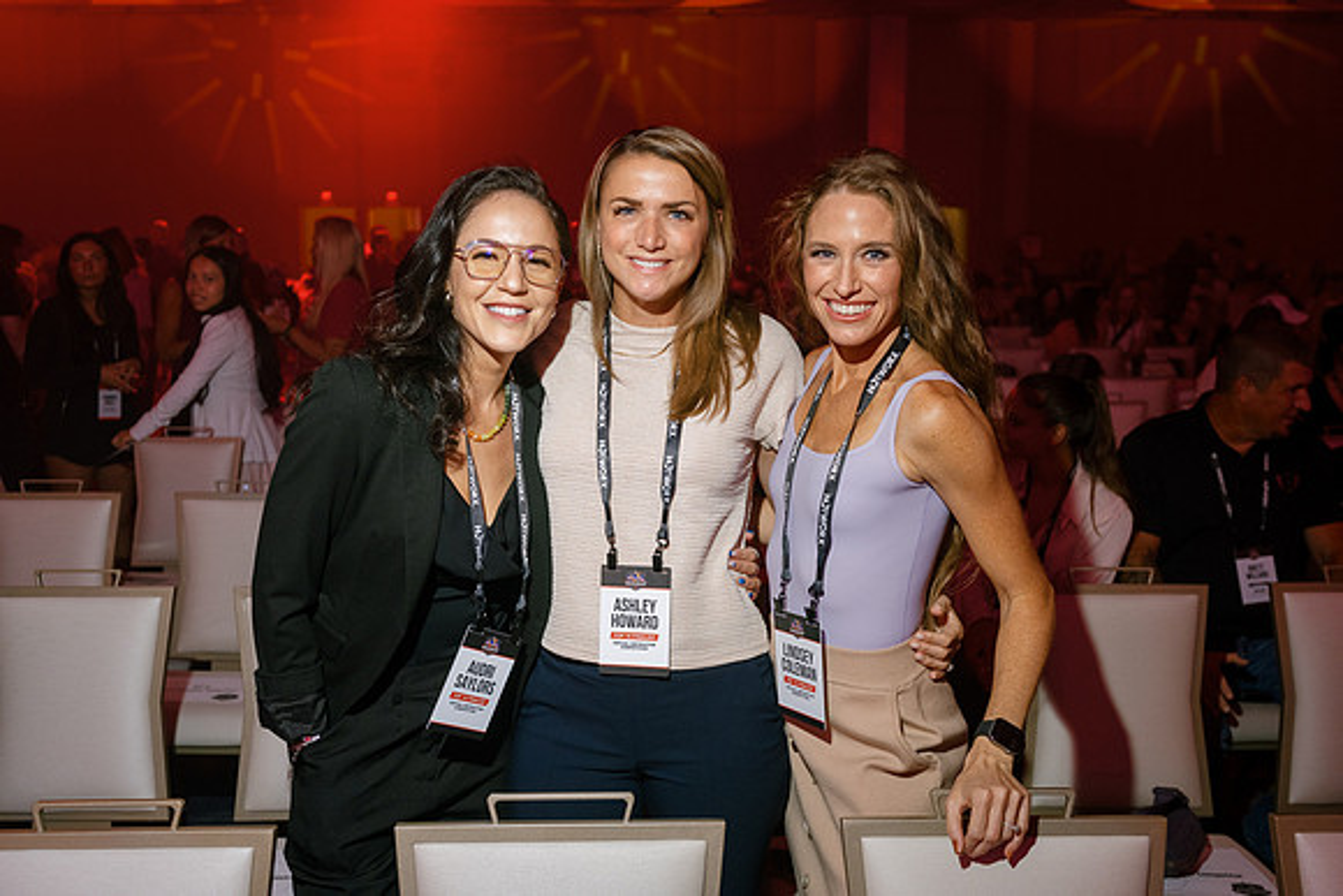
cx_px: 672
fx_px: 1306
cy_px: 448
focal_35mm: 35
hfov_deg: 54.4
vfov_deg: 37.9
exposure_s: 1/160
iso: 1250
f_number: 4
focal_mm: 35
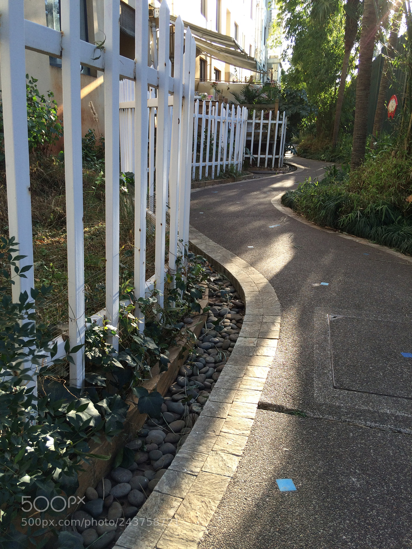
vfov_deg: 61.7
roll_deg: +0.2
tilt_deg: -16.6
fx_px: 460
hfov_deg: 48.2
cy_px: 274
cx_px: 206
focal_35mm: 29
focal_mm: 4.15
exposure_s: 1/199
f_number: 2.2
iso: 32
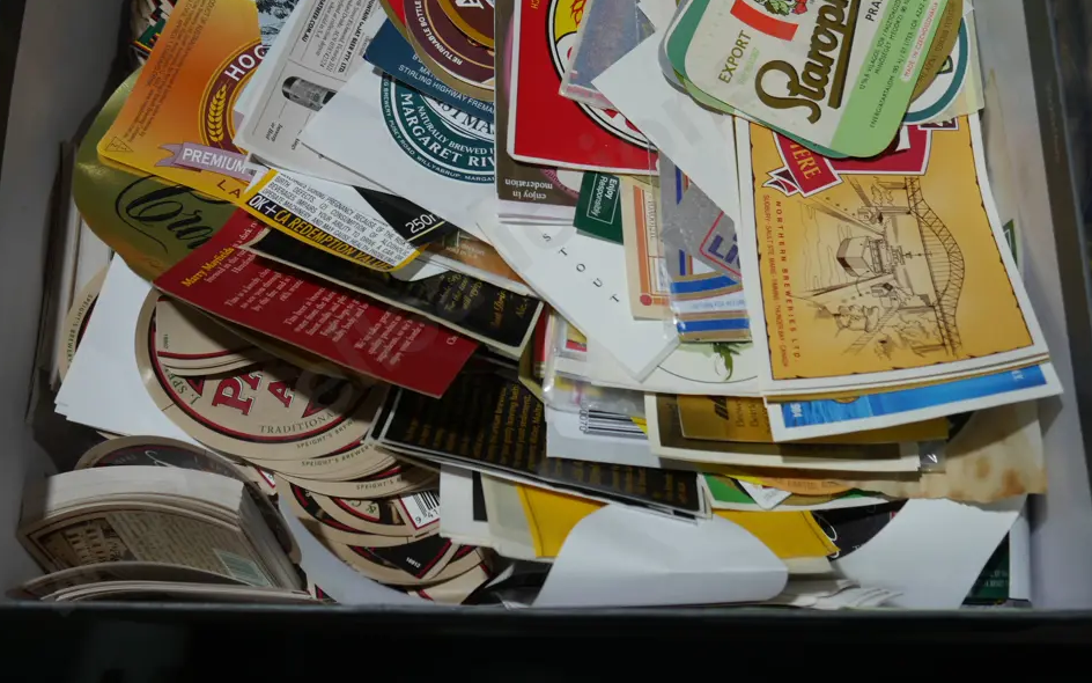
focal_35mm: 46
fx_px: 1369
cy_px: 250
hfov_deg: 43.5
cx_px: 508
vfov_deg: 27.9
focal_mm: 20
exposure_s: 1/125
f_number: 4.4
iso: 200
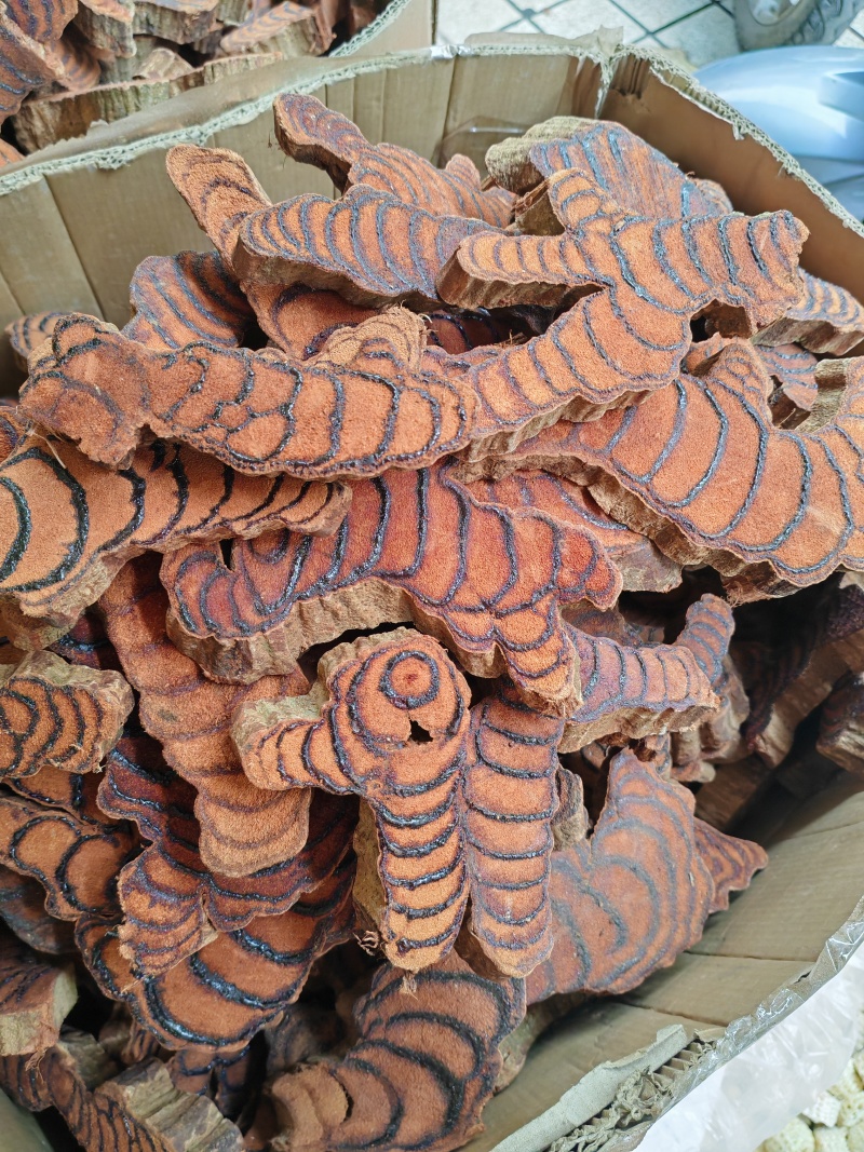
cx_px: 432
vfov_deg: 65.3
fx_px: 899
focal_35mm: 27
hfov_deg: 51.3
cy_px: 576
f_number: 1.95
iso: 125
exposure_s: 1/100
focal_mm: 5.52
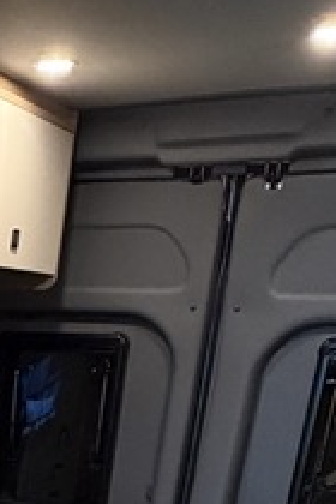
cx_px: -194
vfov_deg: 23.0
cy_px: 758
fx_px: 994
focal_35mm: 71
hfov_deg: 17.0
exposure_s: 1/60
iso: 400
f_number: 2.2
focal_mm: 2.22
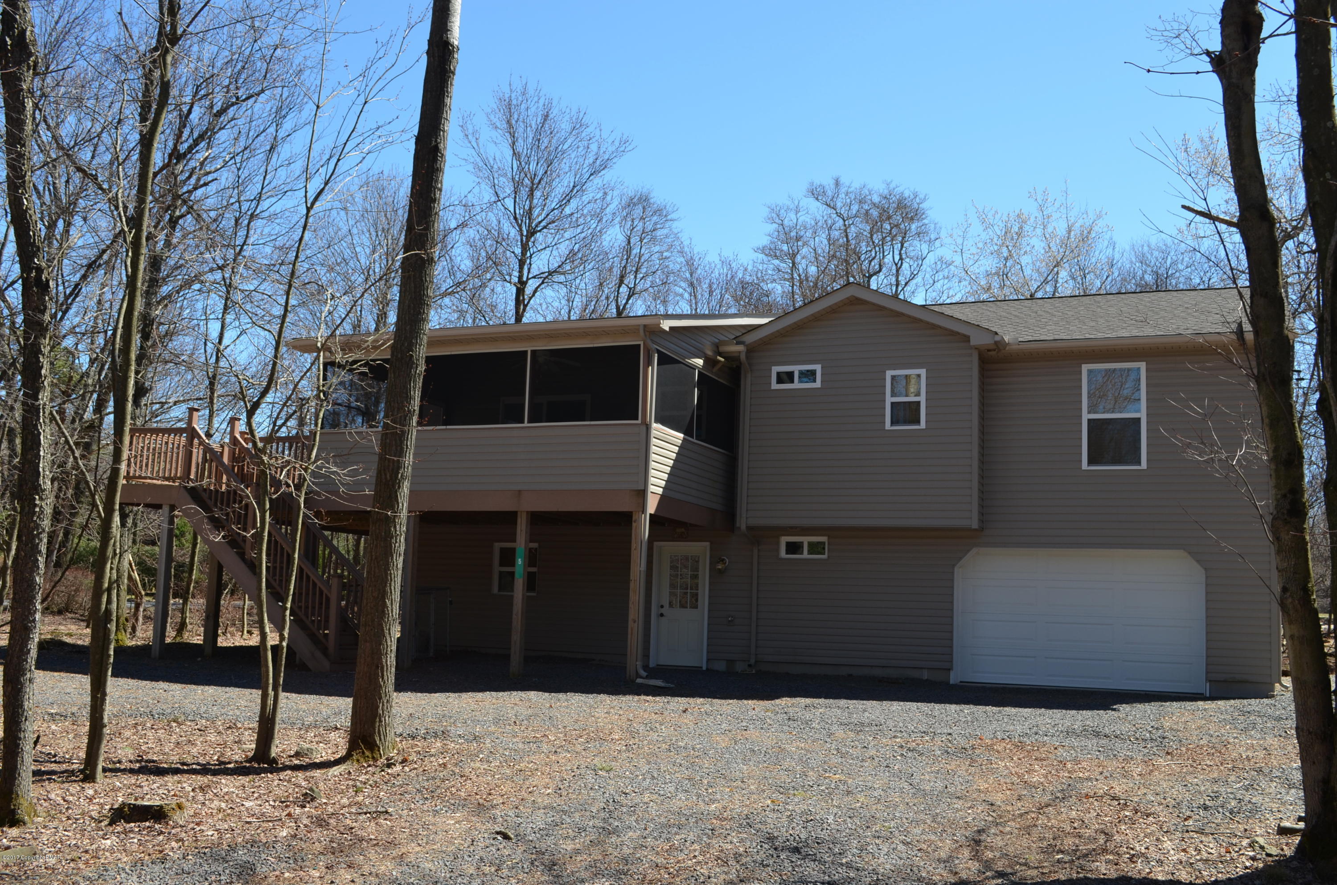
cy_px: 442
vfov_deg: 36.7
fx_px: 1334
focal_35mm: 36
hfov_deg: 53.2
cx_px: 668
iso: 160
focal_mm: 24
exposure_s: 1/250
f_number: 8
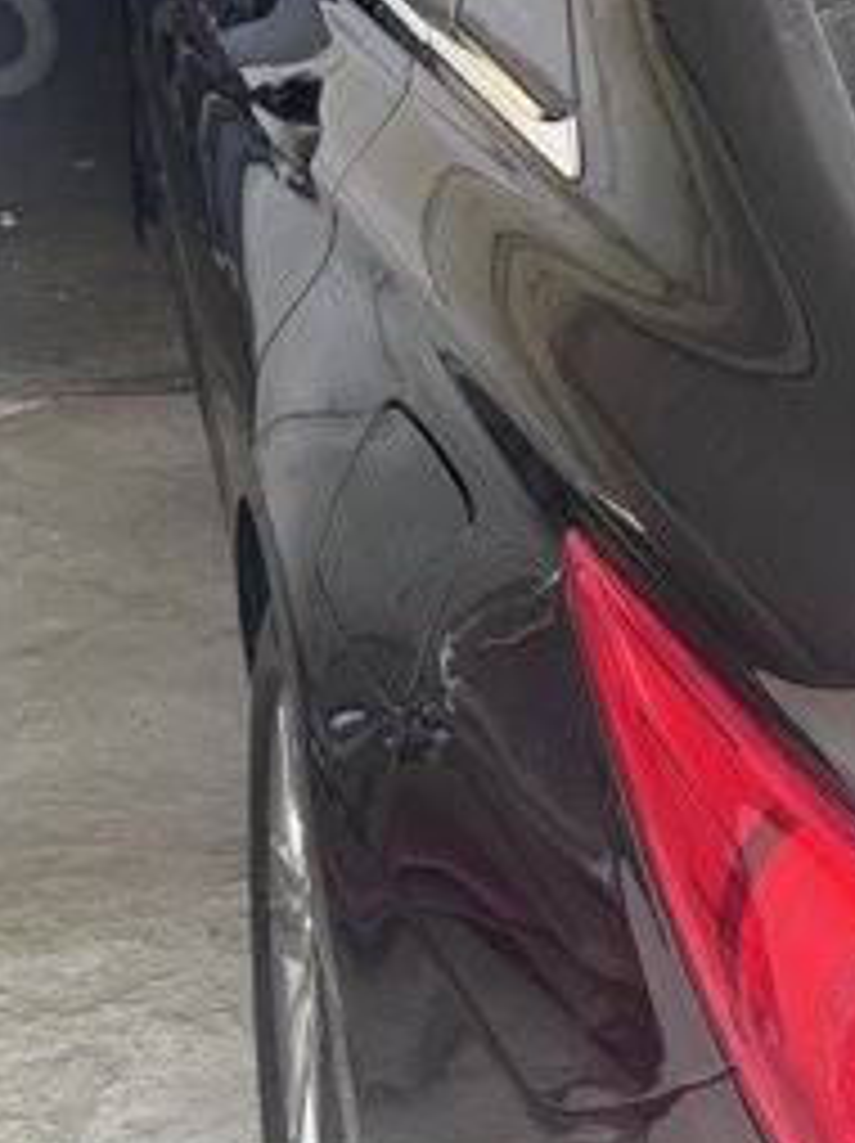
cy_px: 513
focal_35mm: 41
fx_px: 1353
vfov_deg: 45.7
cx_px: 706
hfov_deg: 33.8
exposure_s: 1/66
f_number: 1.5
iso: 125
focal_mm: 5.7
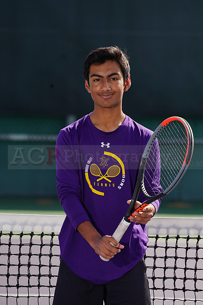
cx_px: 102
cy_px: 152
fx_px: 2713
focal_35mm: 321
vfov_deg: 6.4
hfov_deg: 4.3
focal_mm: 321
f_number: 8
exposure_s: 1/250
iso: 100
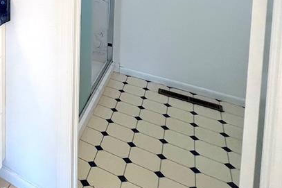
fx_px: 266
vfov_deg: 31.4
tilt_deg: -3.8
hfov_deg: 41.9
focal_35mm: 34
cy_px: -48
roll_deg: +0.5
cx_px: -39
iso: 40
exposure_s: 1/120
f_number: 1.8
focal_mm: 1.57
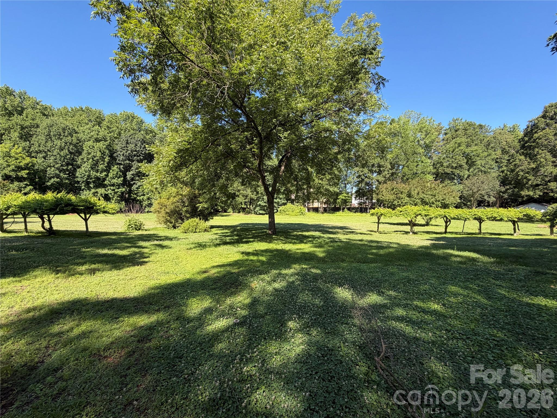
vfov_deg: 85.7
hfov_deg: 102.1
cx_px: 278
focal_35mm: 14
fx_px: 225
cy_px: 209
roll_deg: -2.1
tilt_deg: -1.2
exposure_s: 1/475
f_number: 2.2
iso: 64
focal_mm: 2.22
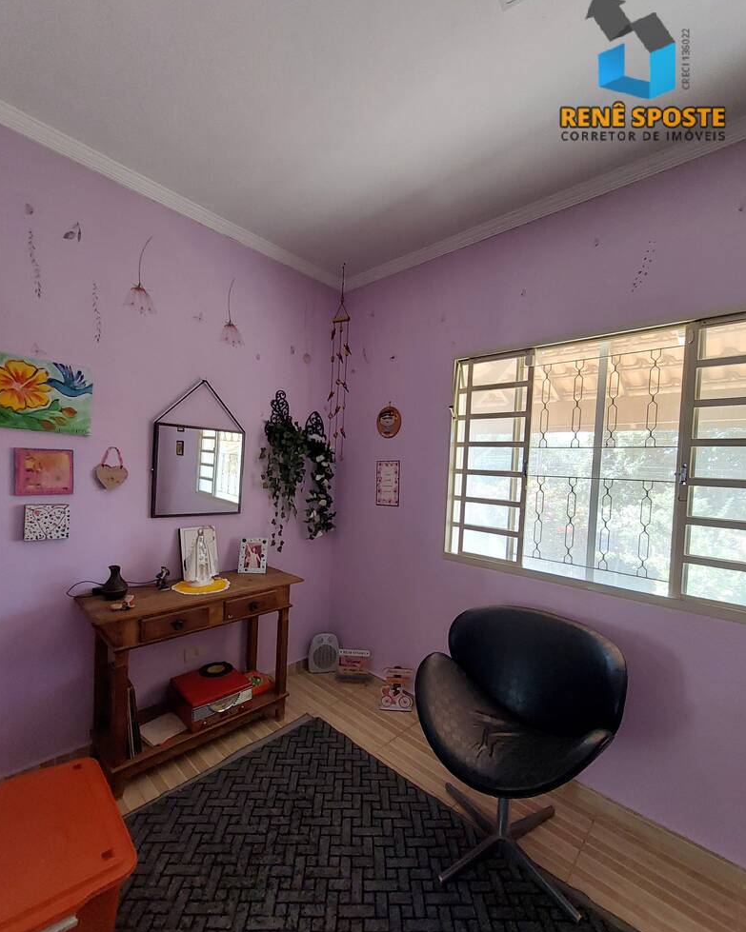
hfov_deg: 88.0
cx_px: 364
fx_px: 386
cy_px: 489
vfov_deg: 100.6
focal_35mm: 14
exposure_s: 1/60
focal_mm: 1.74
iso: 125
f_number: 2.2
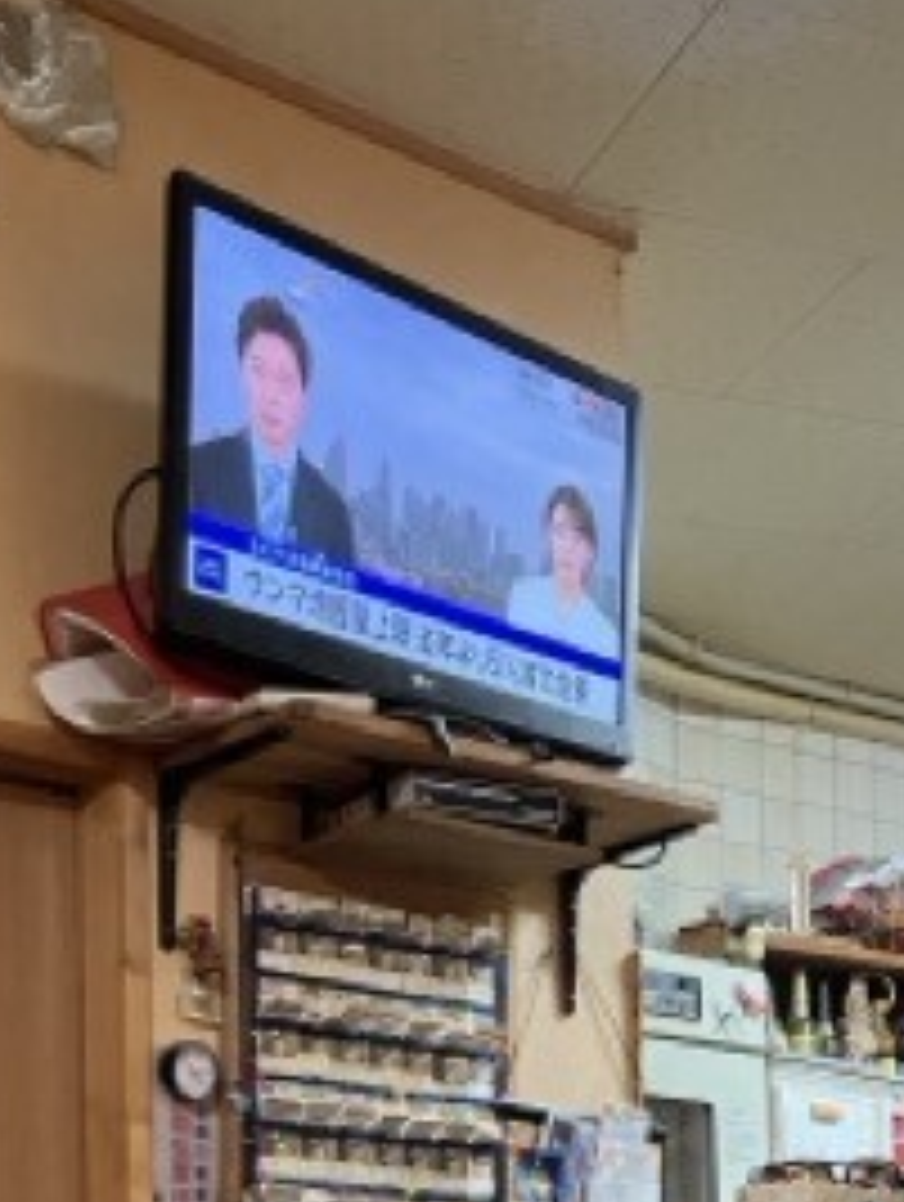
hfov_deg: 22.0
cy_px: 1418
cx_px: 513
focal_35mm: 67
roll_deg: -0.1
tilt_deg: +1.6
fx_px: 2327
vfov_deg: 26.0
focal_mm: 3.99
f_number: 1.8
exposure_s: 1/60
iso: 320
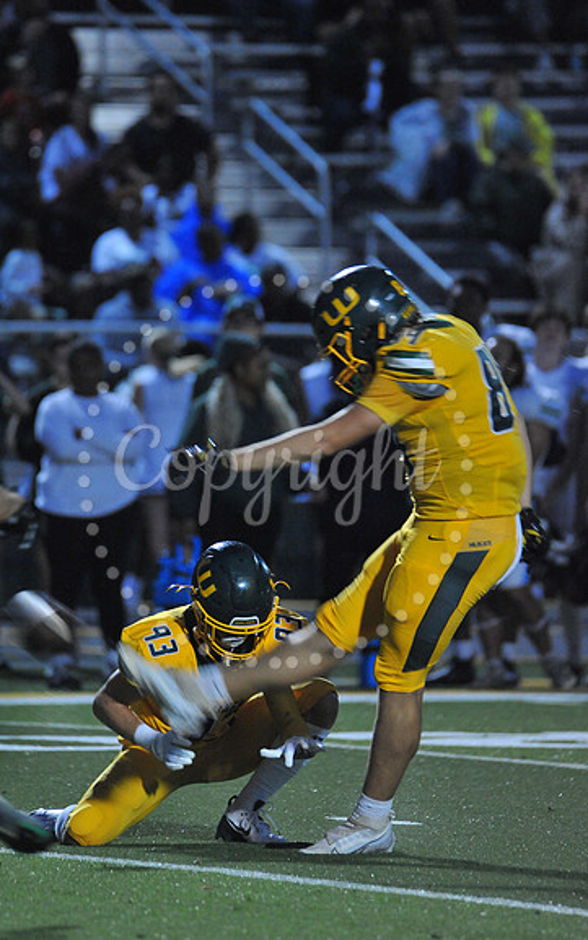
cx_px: 275
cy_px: 469
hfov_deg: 2.8
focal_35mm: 471
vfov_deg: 4.5
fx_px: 12067
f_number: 6.3
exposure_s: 1/200
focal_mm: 460
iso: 6400
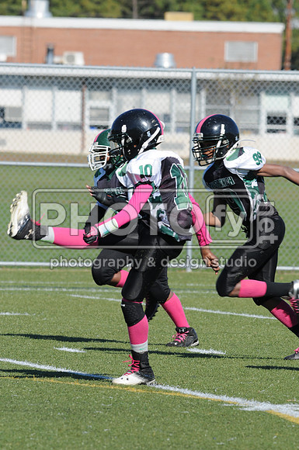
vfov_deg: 4.6
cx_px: 150
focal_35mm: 450
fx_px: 5623
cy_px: 225
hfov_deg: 3.0
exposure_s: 1/500
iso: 200
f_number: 9
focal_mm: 300
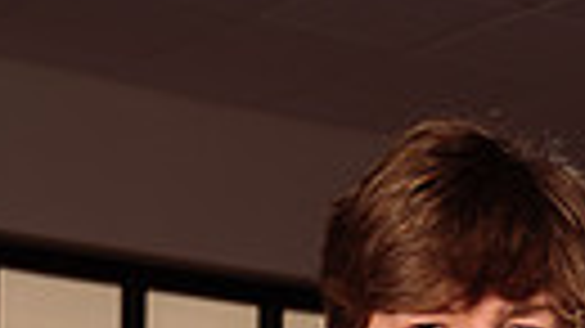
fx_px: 2419
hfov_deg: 13.8
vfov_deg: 7.1
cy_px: 921
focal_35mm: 156
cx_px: 396
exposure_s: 1/200
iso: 100
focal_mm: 43
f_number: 7.1
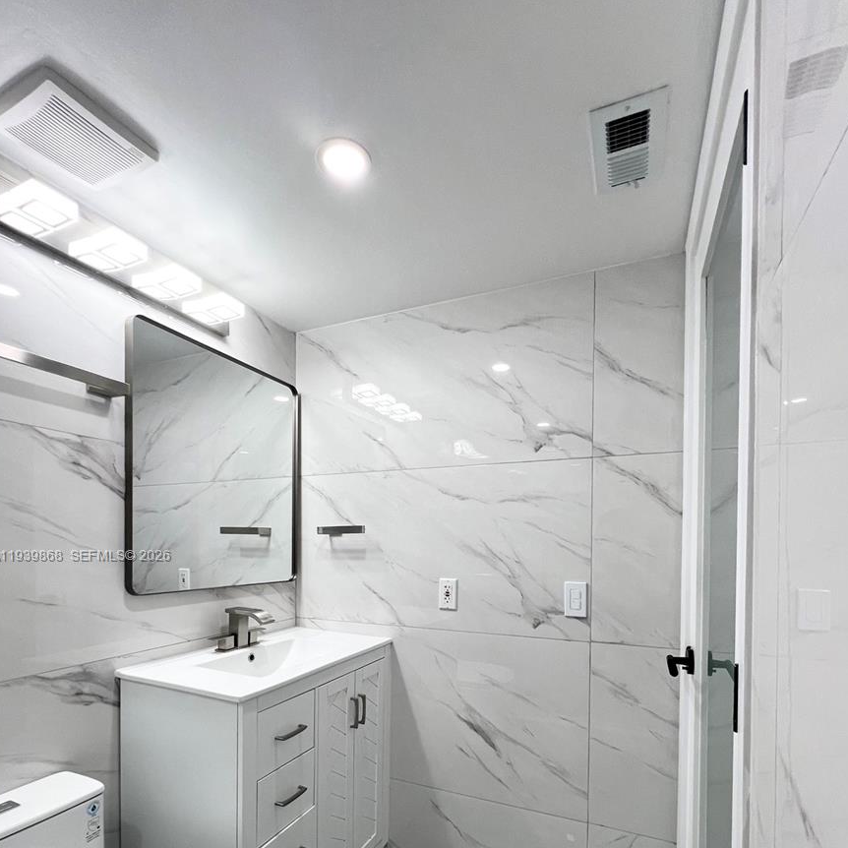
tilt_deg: -0.8
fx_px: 443
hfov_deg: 87.4
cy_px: 557
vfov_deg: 84.8
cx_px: 431
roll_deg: -0.1
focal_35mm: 16
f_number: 1.8
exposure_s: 1/120
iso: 80
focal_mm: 1.57
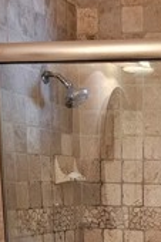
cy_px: 360
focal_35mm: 90
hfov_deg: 14.8
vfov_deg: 19.7
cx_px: 170
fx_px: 605
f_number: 1.7
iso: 640
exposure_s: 1/60
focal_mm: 6.3
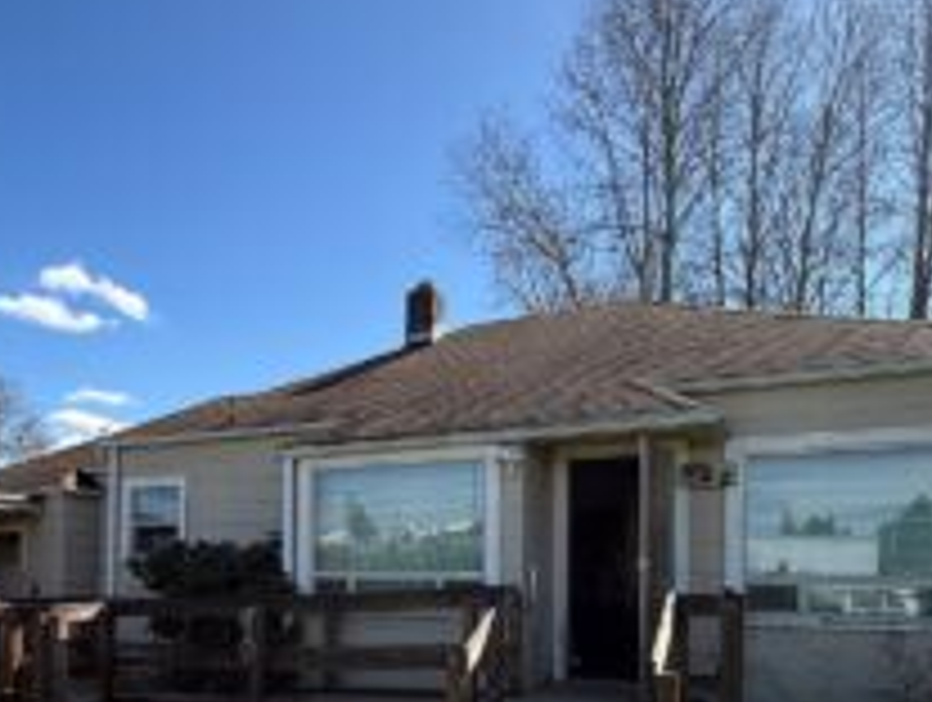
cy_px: 562
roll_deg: -1.0
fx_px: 728
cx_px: 401
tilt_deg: +1.3
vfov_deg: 48.5
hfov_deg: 64.9
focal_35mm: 27
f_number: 2.2
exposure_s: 1/955
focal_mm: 2.22
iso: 64
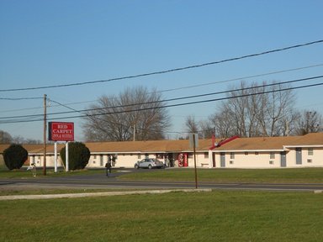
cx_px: 162
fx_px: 709
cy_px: 121
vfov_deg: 19.4
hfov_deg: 25.7
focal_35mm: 76
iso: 80
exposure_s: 1/640
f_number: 5.8
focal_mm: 13.5
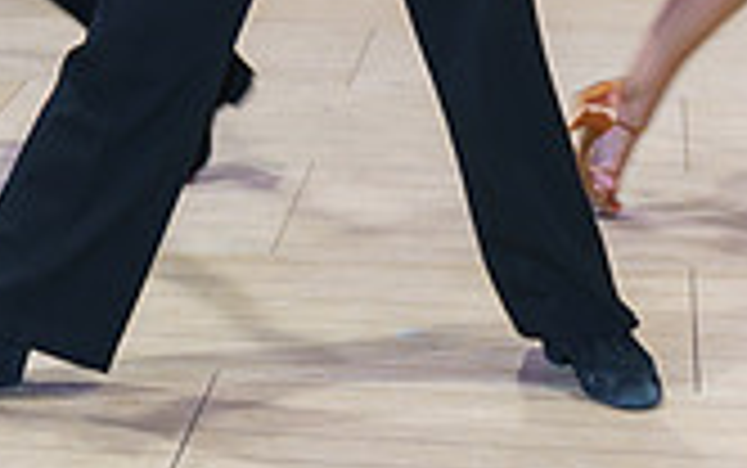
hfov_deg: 13.6
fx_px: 3056
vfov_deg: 8.5
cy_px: -250
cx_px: -144
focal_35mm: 150
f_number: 2.8
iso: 400
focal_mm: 29
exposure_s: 1/100
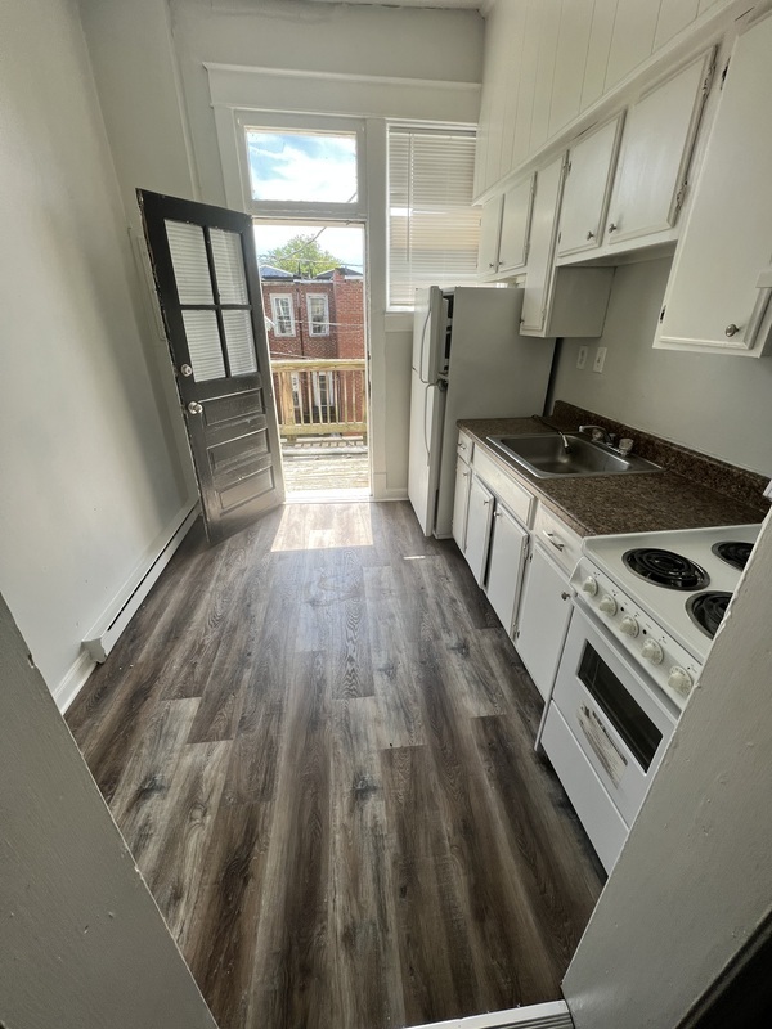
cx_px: 386
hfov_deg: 89.9
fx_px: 387
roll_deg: +0.3
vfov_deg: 106.2
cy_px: 514
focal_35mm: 13
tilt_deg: -25.1
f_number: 1.8
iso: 32
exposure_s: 1/283
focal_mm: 1.57
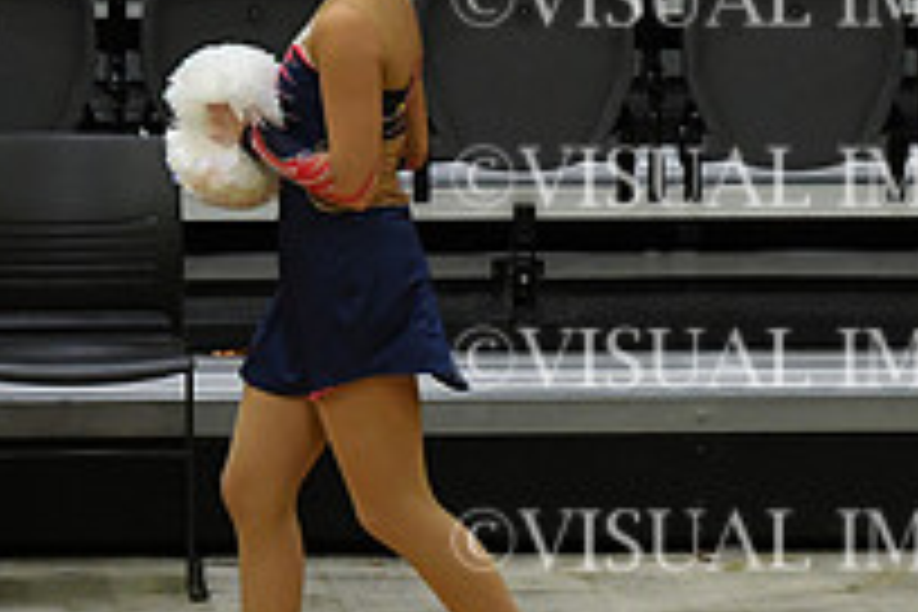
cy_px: 268
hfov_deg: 3.6
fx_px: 14636
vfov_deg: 2.4
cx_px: 1102
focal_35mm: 574
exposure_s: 1/500
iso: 4000
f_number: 4
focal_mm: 135
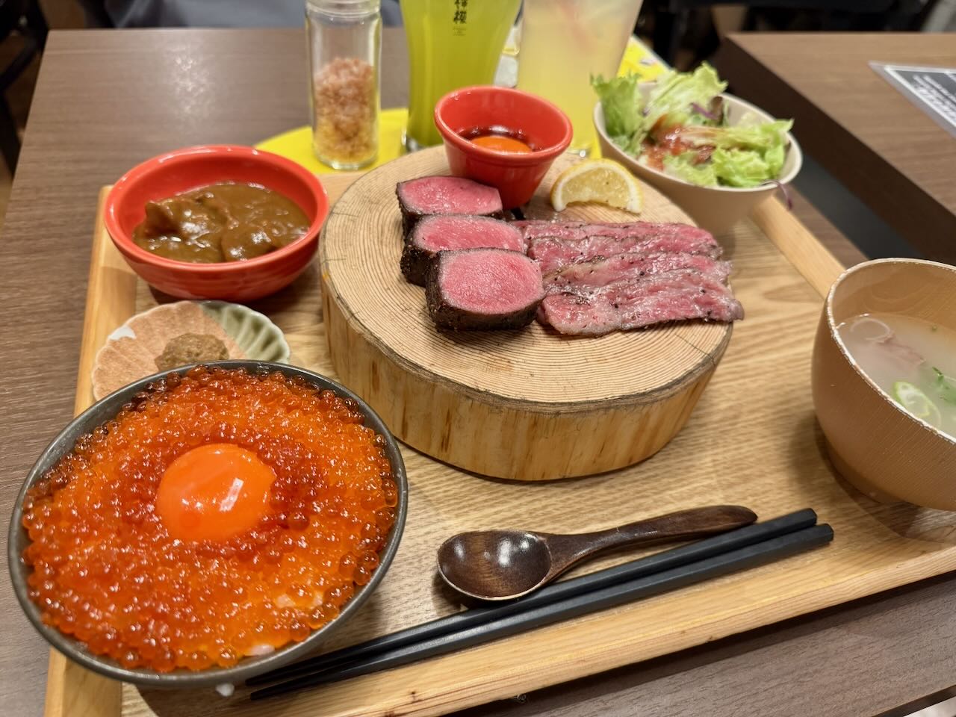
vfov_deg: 56.8
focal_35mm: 24
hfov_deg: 71.6
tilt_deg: -45.1
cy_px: 358
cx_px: 478
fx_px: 663
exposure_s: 1/50
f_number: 1.78
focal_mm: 6.76
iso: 250
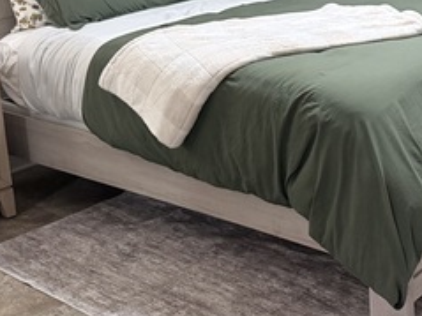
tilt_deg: -12.8
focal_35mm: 67
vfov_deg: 21.5
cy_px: 41
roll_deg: +1.9
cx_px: 350
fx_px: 816
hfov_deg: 28.2
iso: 400
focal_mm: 6.76
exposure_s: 1/60
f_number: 1.78
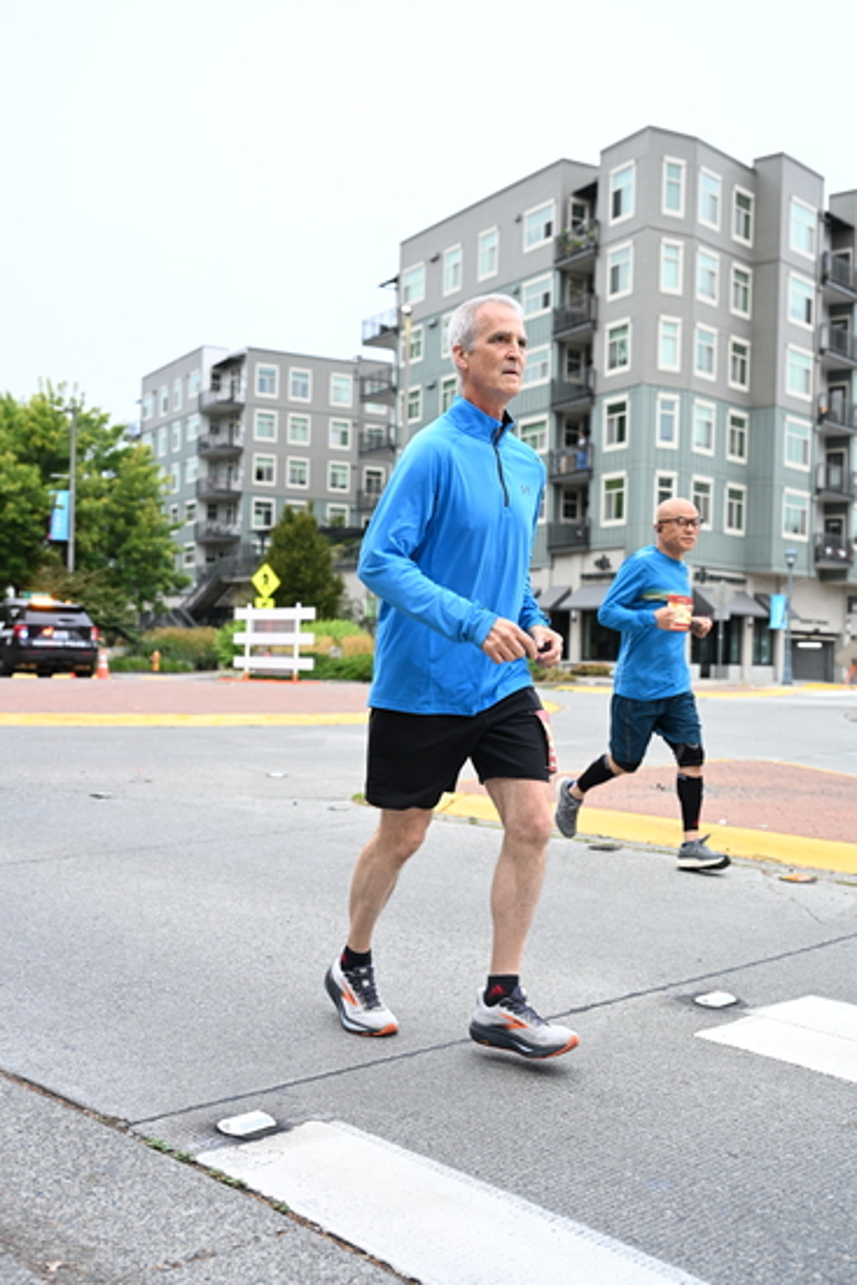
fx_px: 1356
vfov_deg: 50.7
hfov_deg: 35.1
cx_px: 428
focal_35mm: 38
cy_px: 642
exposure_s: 1/800
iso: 1600
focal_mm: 38
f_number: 4
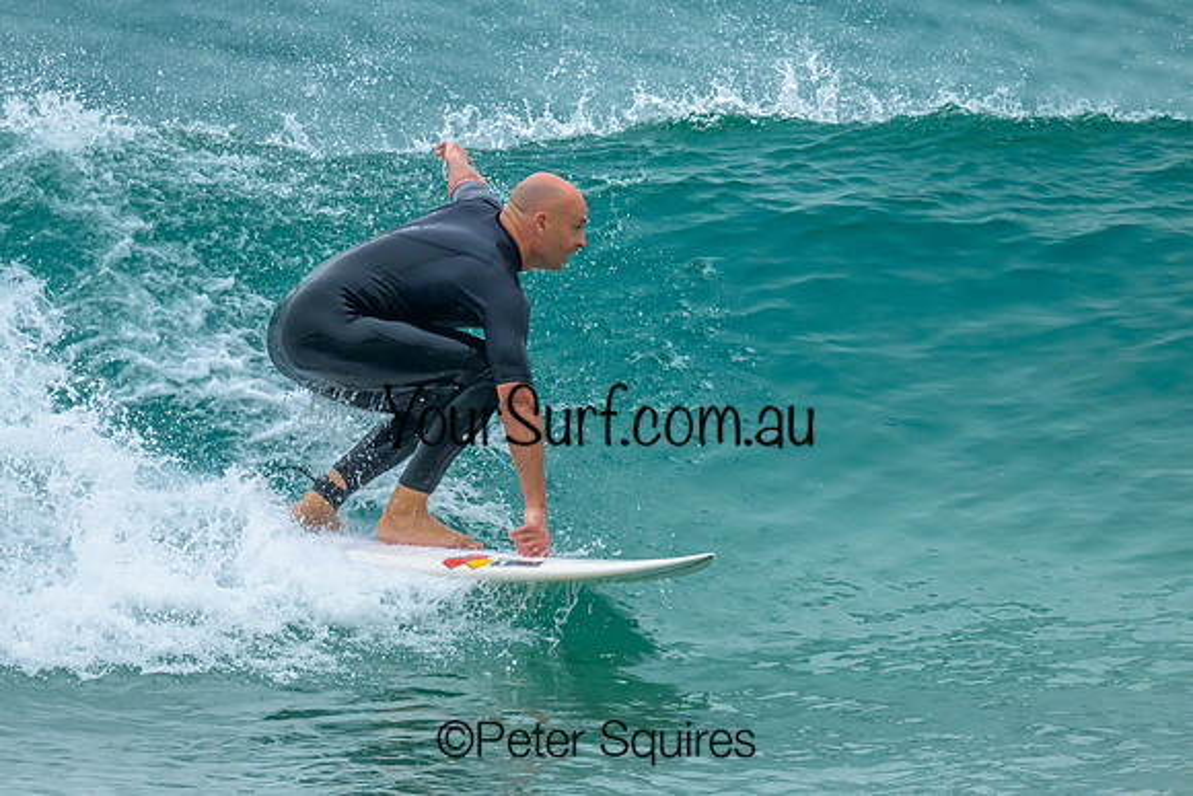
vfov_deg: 1.3
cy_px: 268
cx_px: 474
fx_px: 35160
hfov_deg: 1.9
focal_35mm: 1061
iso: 2500
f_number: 6.3
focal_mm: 800
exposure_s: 1/2500
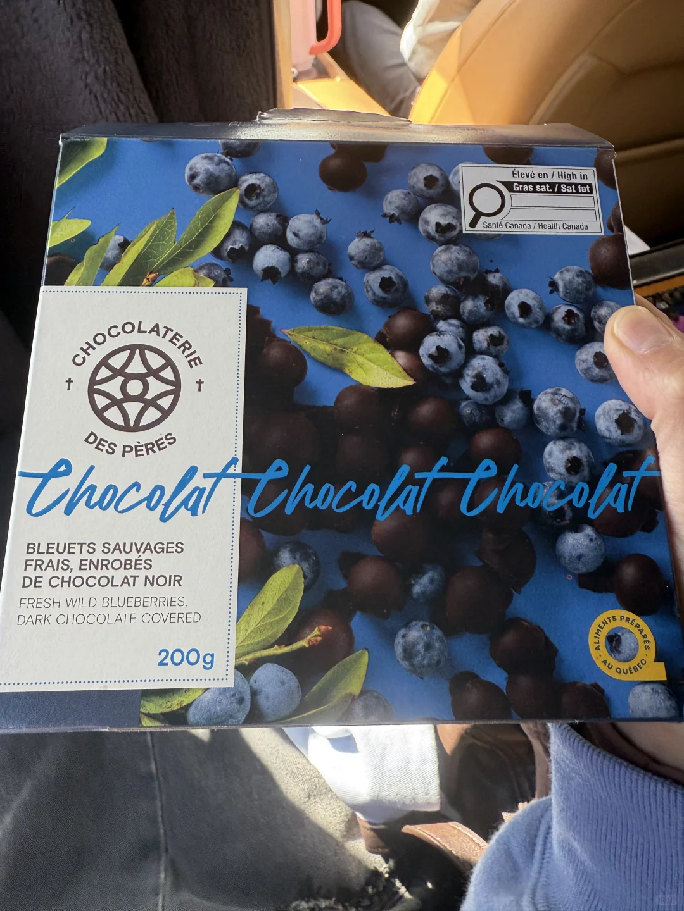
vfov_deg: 71.6
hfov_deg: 56.8
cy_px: 456
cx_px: 342
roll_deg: -0.9
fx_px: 632
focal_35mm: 24
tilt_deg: -44.0
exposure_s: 1/99
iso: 100
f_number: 2.2
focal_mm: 2.22
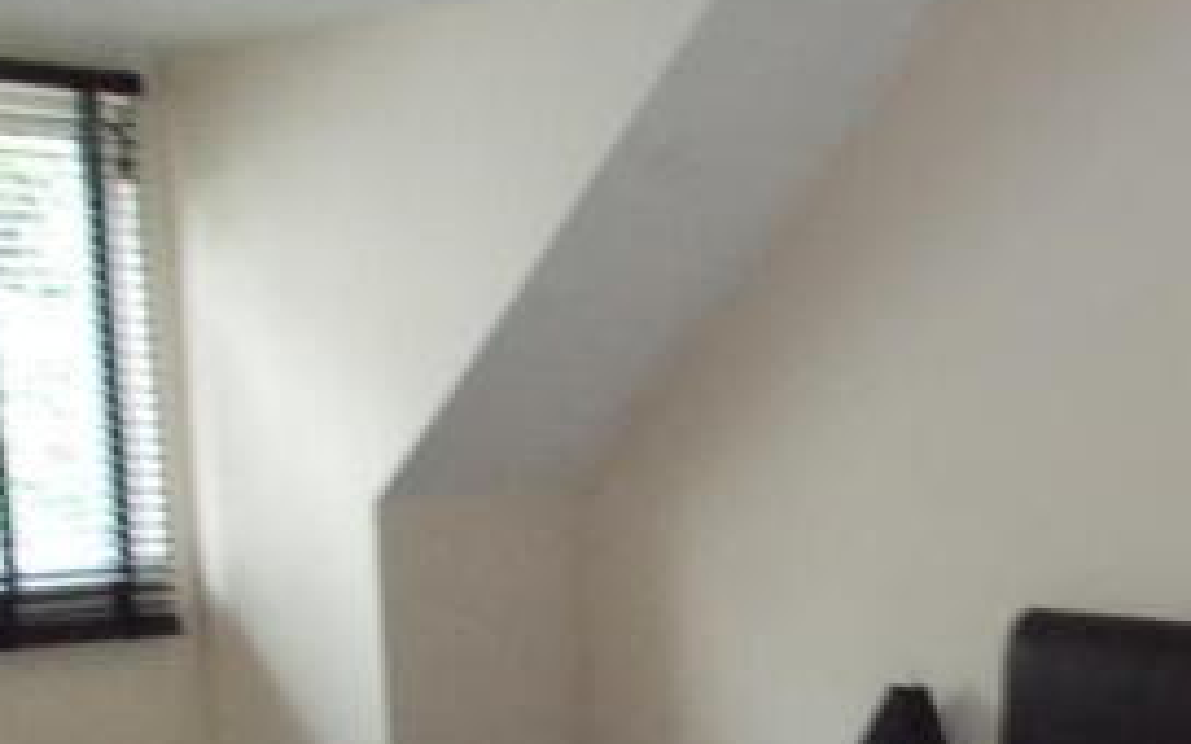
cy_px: 751
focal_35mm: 59
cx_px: 1066
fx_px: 1915
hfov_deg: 32.8
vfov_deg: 21.2
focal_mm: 4.6
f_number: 3.2
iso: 800
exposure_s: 1/13
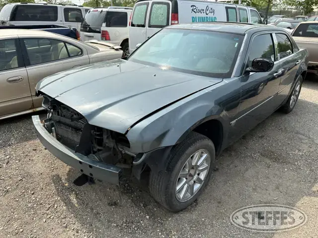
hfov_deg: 71.6
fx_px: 220
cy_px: 119
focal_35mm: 24
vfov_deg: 56.8
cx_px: 159
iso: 80
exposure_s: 1/4016
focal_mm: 6.86
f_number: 1.78
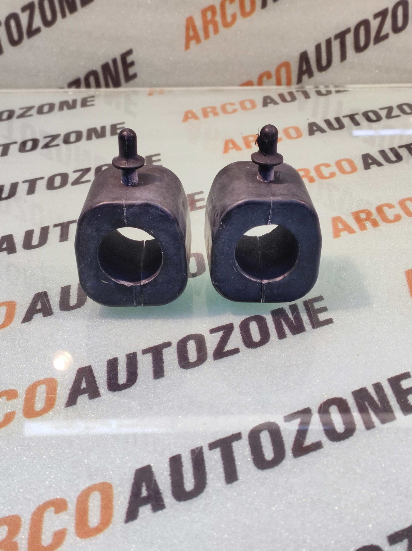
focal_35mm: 17
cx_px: 206
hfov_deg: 74.7
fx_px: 270
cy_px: 276
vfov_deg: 91.1
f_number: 1.79
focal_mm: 4.74
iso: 187
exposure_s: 1/33
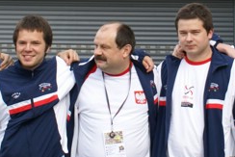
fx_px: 732
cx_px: 148
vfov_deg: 12.2
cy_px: 19
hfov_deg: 18.2
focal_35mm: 112
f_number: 5.6
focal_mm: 26
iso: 100
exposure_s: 1/200
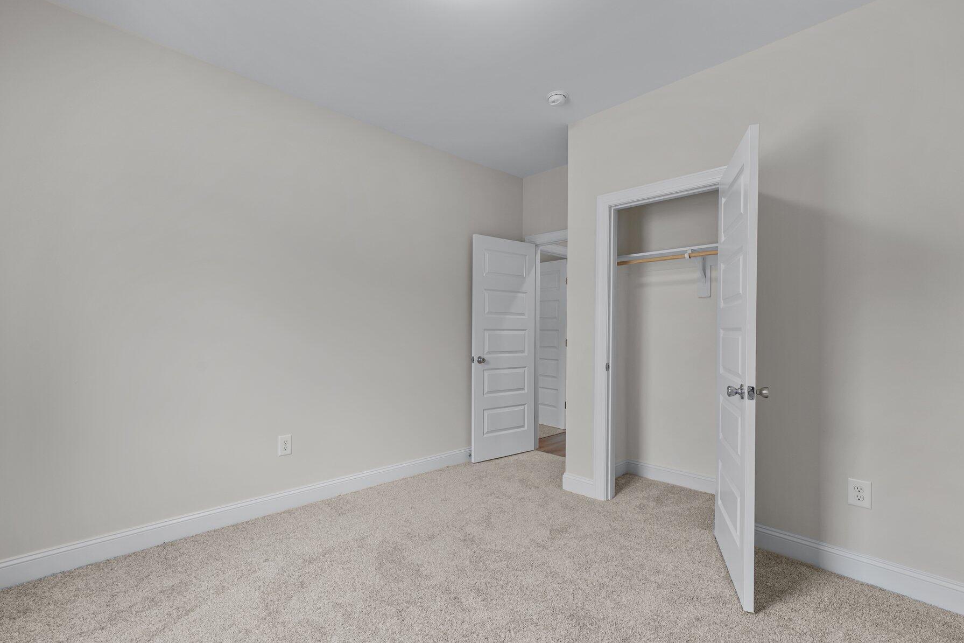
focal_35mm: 16
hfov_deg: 96.7
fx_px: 428
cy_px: 338
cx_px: 474
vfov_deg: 73.7
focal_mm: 14
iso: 250
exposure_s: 1/3
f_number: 8
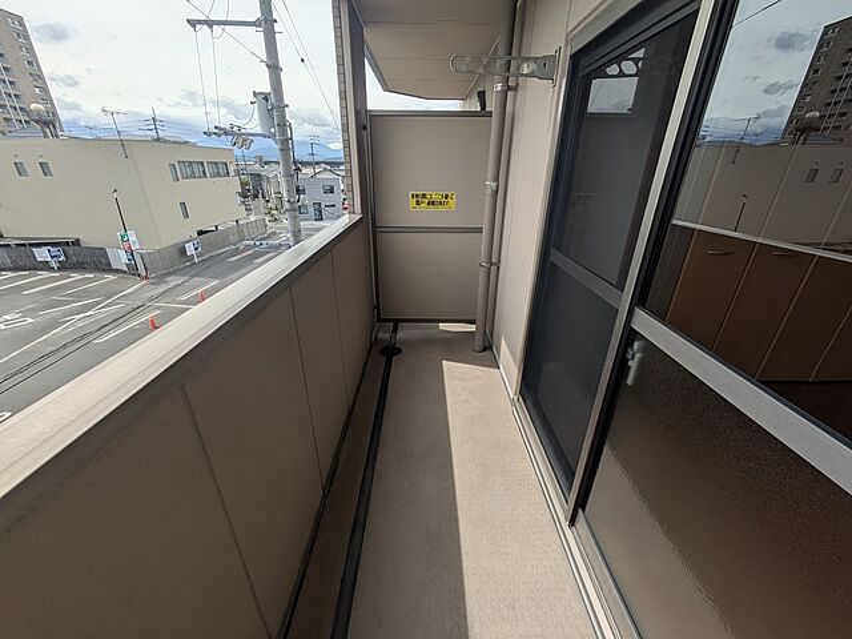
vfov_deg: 85.7
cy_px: 320
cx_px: 426
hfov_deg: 102.1
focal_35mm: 14
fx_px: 345
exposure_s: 1/1852
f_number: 2.2
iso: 50
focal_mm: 1.83
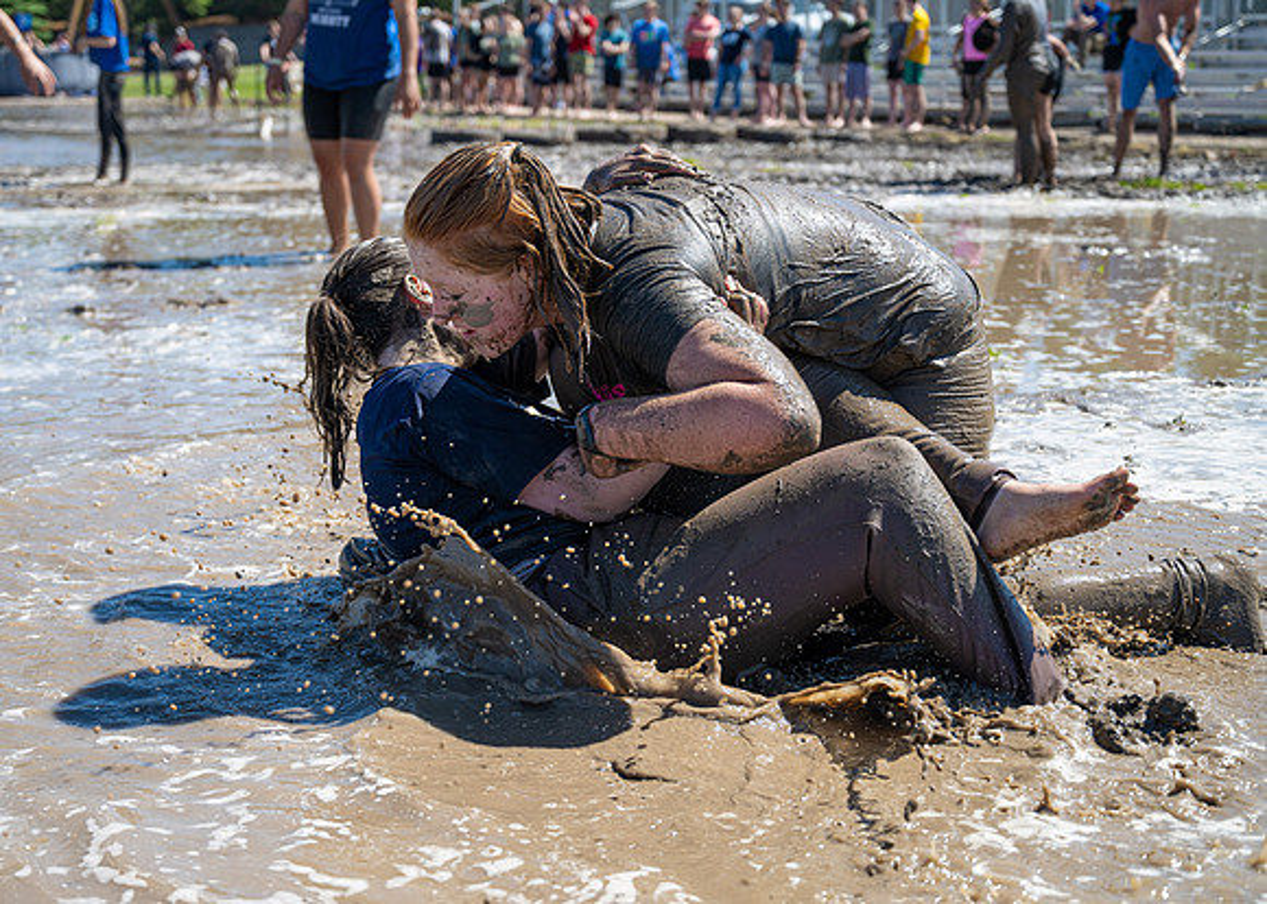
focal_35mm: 50
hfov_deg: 38.8
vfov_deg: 28.2
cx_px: 577
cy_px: 459
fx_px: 1800
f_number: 4
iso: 100
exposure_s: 1/1000
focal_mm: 47
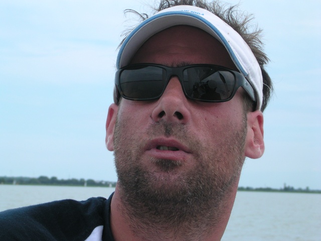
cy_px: 120
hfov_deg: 17.7
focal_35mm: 111
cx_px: 160
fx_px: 1029
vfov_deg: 13.3
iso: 100
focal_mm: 16.8
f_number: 4.8
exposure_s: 1/235
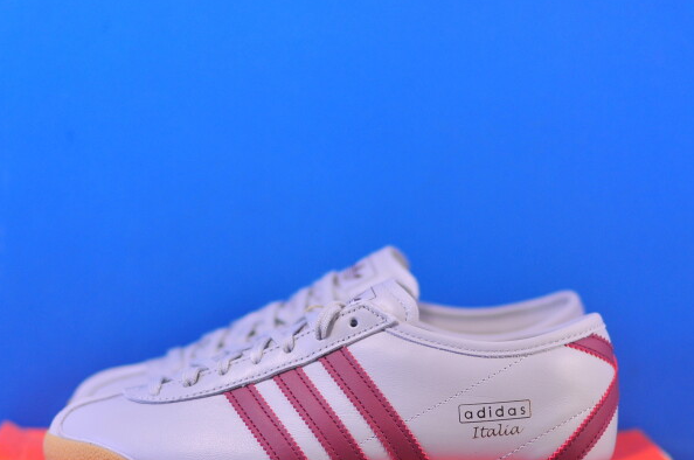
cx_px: 327
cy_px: 267
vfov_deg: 13.5
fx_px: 1944
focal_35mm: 101
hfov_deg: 20.2
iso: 250
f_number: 2.2
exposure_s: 1/320
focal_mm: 50
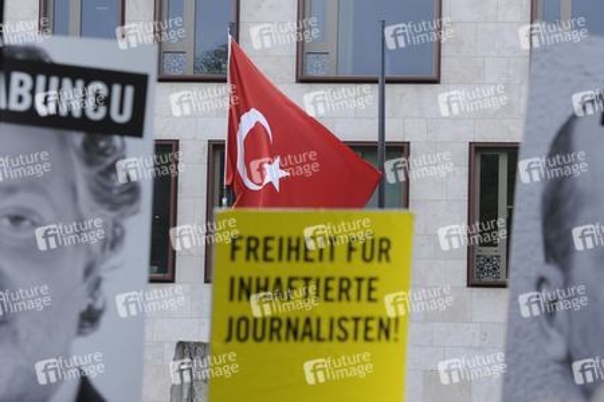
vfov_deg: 10.2
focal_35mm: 135
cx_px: 302
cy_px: 201
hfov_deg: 15.2
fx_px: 2265
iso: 640
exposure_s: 1/1000
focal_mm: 135
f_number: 5.6
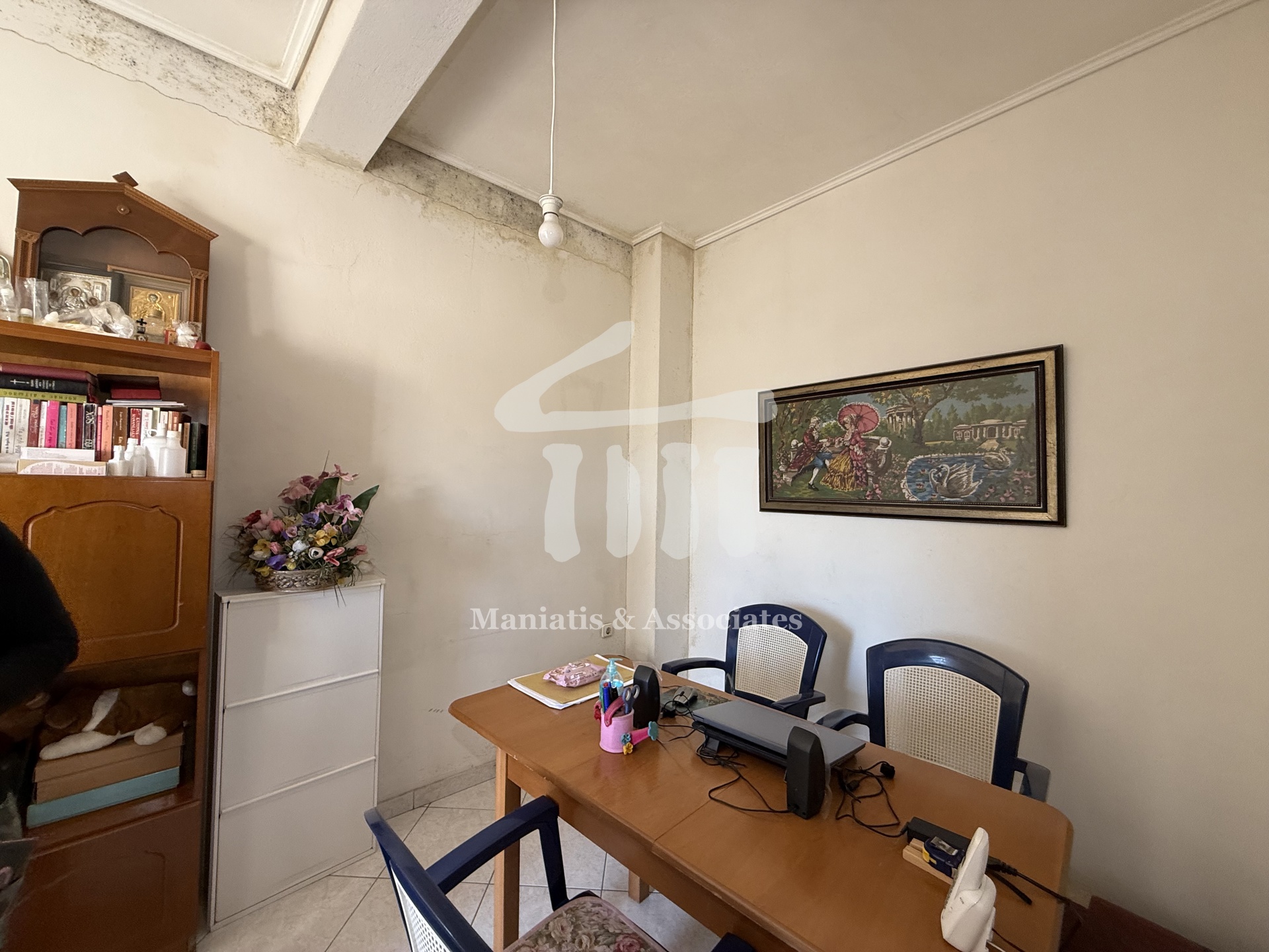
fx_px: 513
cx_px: 634
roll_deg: -2.2
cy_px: 476
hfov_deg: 102.1
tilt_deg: +1.0
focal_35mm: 14
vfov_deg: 85.7
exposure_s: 1/99
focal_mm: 2.22
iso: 160
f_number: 2.2
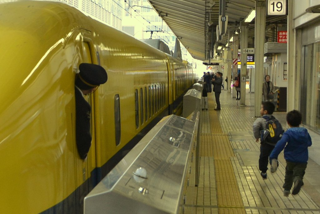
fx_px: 240
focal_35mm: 27
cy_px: 107
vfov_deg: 47.9
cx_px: 160
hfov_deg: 67.4
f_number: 5
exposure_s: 1/100
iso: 400
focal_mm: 18
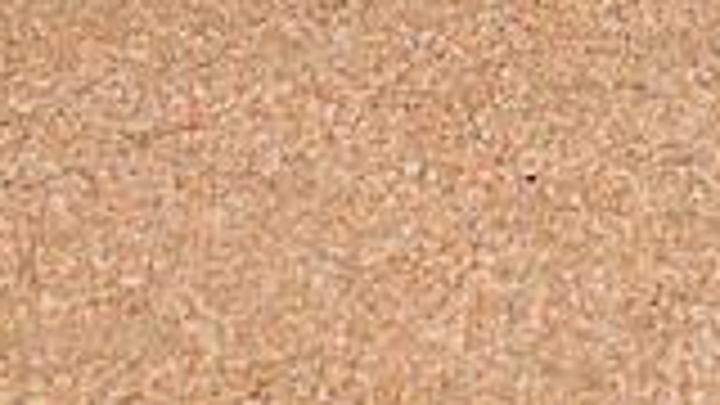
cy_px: -540
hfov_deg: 13.0
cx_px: 504
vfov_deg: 7.0
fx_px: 3150
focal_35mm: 165
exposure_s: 1/320
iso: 320
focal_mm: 56
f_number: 7.1
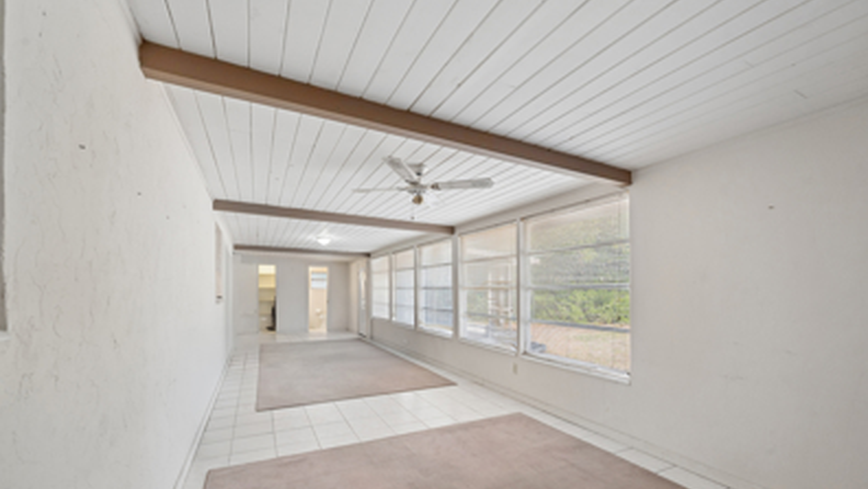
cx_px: 426
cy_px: 287
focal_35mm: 15
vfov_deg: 70.0
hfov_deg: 103.0
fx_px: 345
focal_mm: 14
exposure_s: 1/60
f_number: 8
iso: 400
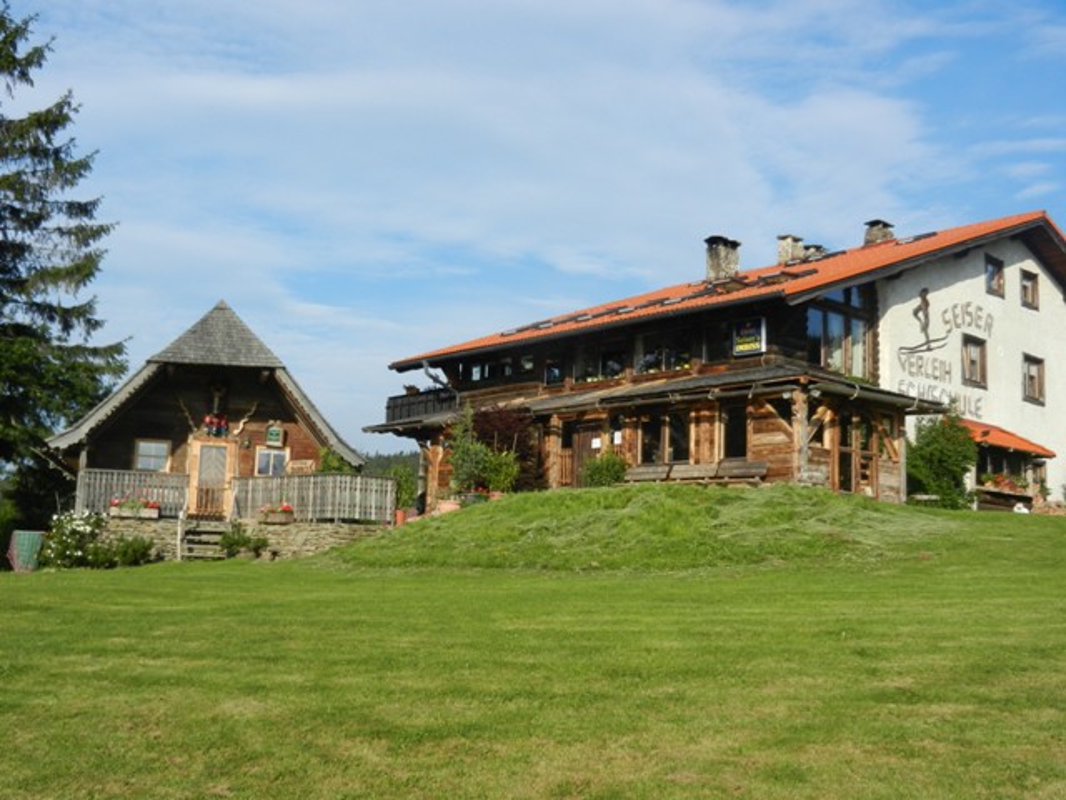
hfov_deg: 49.0
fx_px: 1170
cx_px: 533
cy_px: 400
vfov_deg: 37.7
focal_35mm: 38
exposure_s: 1/1000
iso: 160
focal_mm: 6.9
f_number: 4
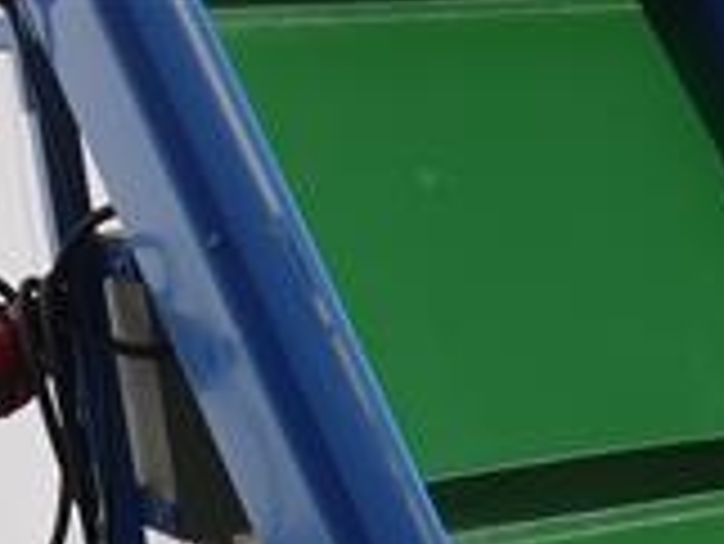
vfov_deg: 12.0
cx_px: 895
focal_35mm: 111
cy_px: 1075
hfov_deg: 16.9
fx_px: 2323
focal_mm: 14
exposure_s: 1/640
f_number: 9
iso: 100
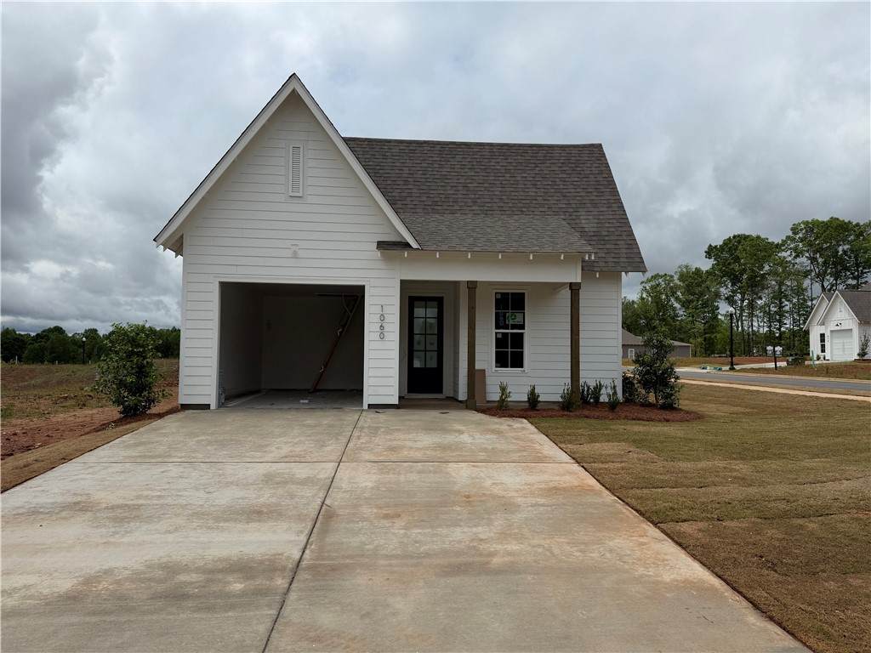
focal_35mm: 24
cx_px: 436
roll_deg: -0.6
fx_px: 604
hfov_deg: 71.6
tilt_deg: +2.4
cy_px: 326
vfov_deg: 56.8
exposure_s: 1/10309
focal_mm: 6.76
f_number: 1.78
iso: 80
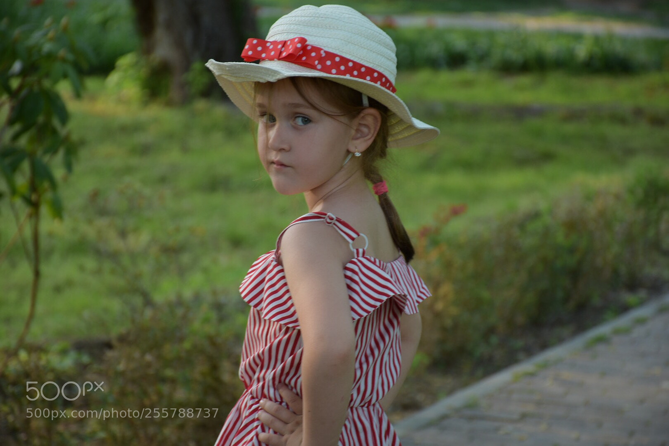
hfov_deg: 13.0
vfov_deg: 8.7
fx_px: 2927
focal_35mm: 158
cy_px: 223
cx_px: 334
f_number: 5.6
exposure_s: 1/50
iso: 100
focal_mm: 105
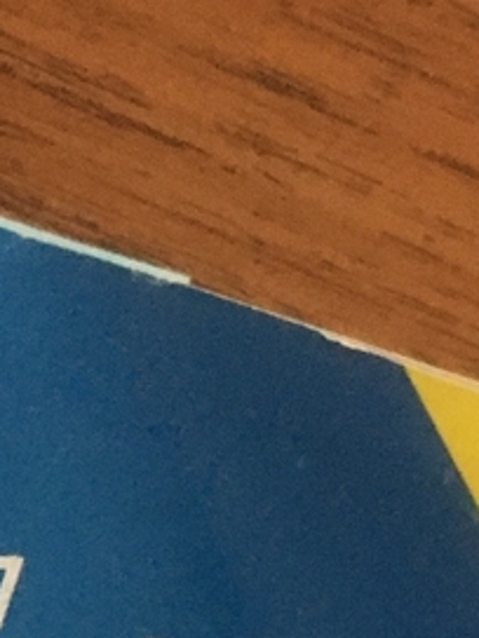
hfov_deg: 11.3
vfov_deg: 14.7
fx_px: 2362
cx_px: -160
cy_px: 840
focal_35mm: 128
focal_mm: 4.15
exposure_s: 1/15
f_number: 2.2
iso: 250
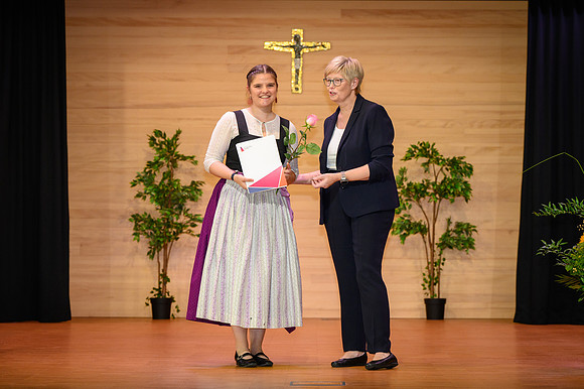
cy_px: 191
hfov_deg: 16.8
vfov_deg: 11.2
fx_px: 1974
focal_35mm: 122
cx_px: 315
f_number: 5
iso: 2000
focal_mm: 110
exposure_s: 1/200
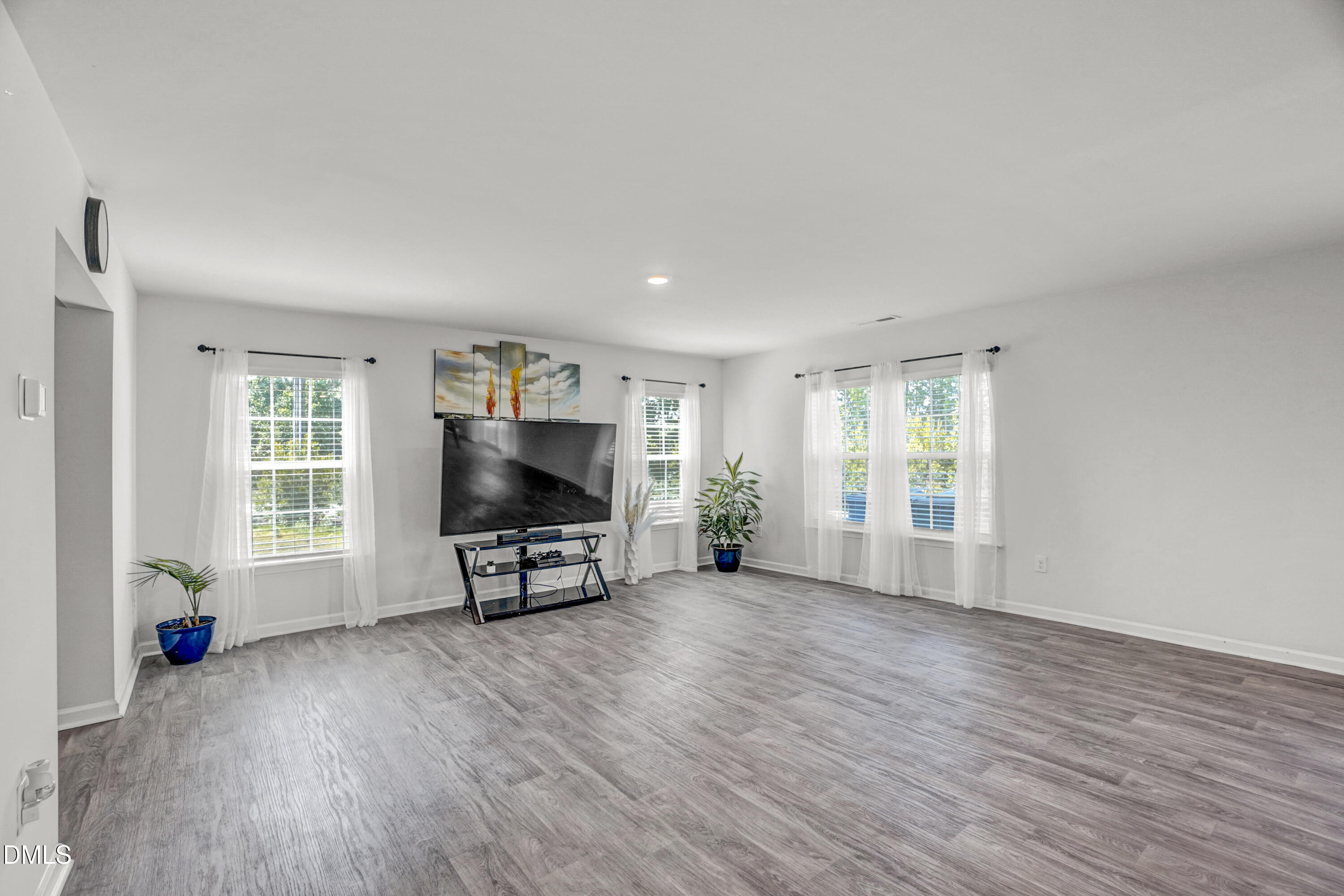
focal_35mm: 15
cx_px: 672
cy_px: 448
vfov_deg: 77.3
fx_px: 560
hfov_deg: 100.4
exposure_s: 1/13
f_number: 8
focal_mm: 10
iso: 400
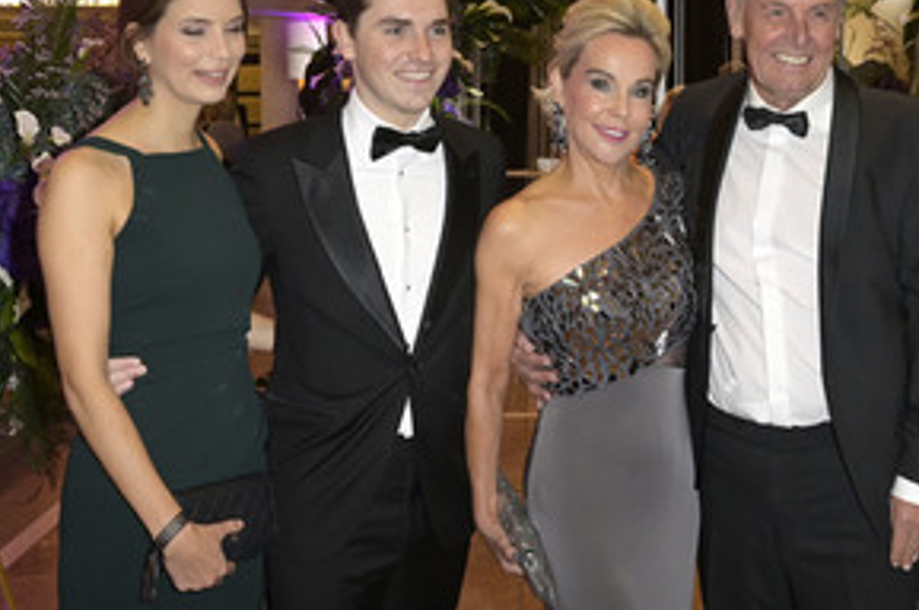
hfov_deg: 39.4
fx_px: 1275
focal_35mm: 50
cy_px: 302
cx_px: 564
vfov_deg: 26.9
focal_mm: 32
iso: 2500
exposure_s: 1/80
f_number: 5.6
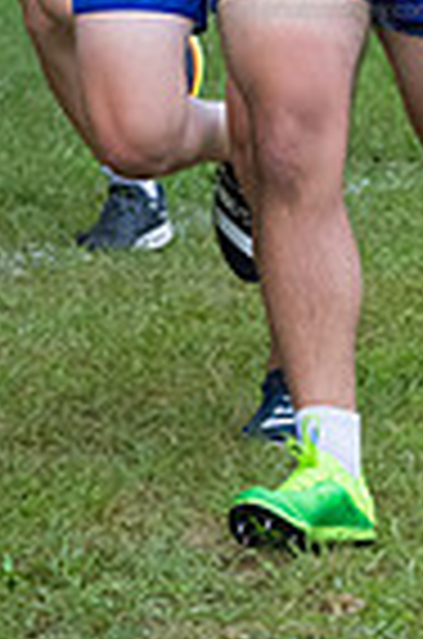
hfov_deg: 3.3
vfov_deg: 5.0
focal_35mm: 410
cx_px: 331
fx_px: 7261
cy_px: -104
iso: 3200
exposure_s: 1/1600
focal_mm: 86
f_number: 5
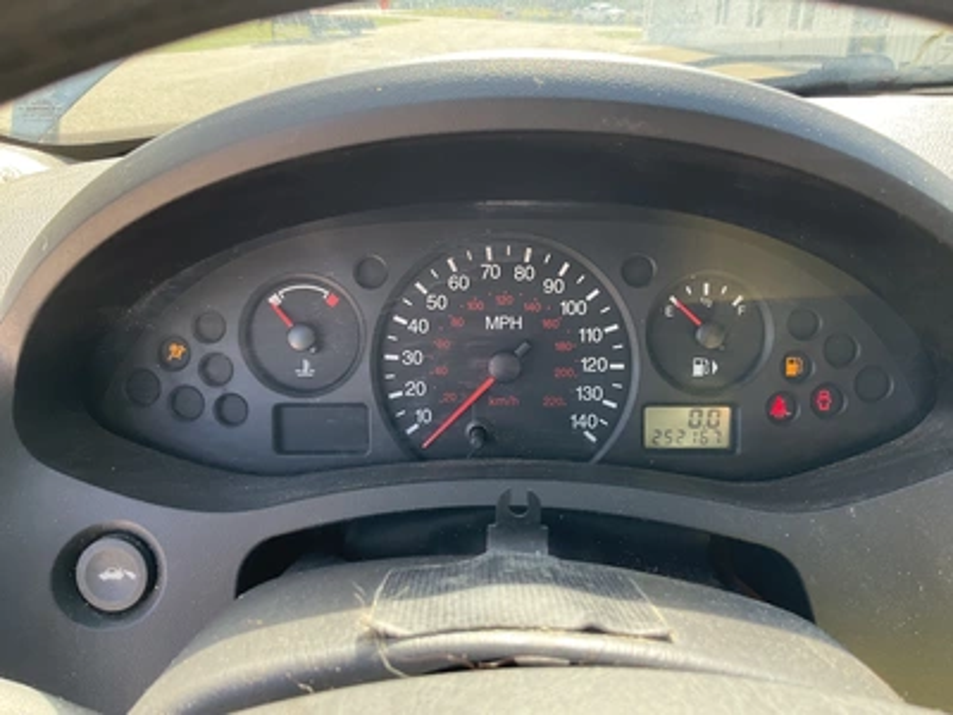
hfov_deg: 61.7
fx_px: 798
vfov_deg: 48.2
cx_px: 476
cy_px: 358
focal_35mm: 29
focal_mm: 3
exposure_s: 1/132
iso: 32
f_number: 1.8
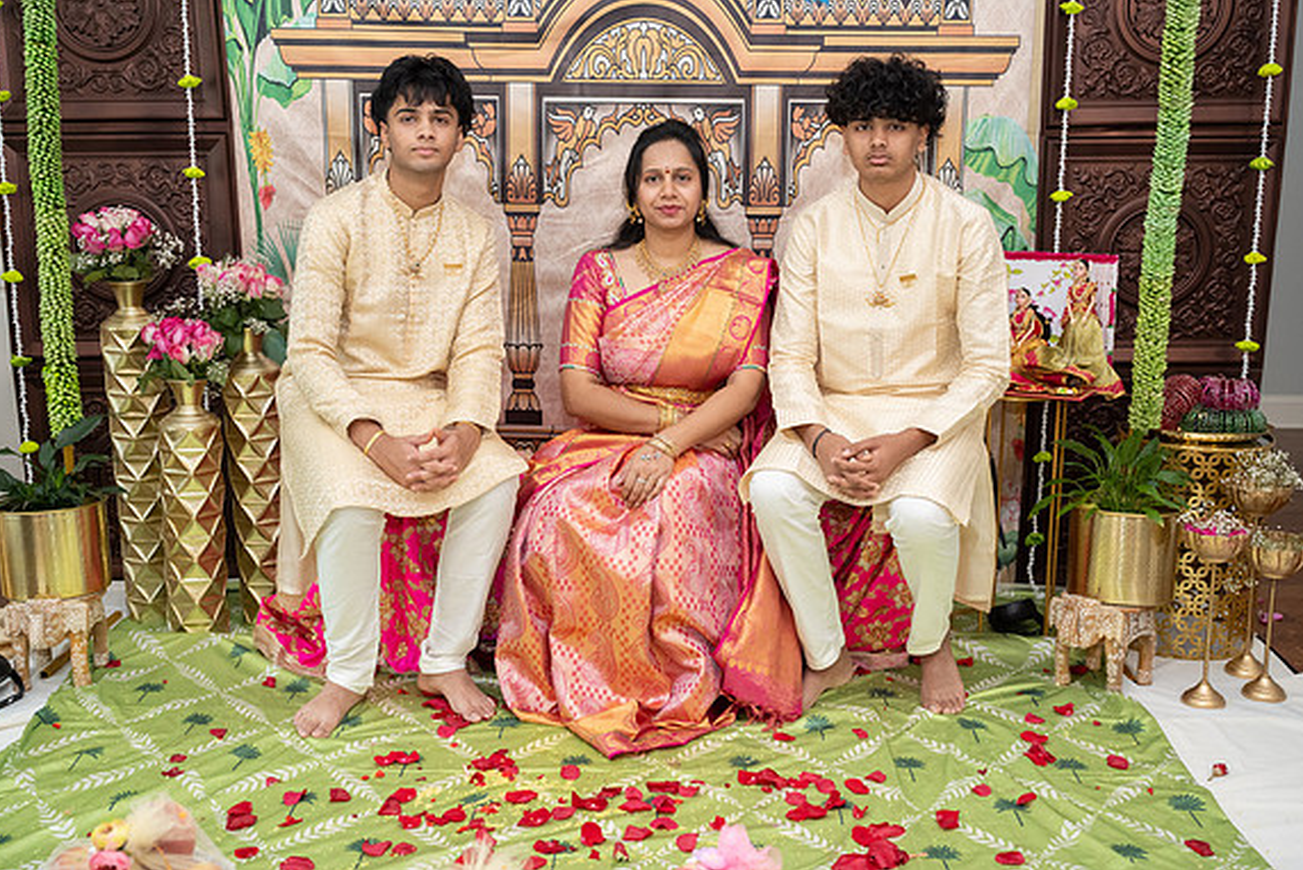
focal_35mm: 38
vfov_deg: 35.1
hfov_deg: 50.7
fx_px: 1376
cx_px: 649
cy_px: 432
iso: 800
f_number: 4
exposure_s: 1/160
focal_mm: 36
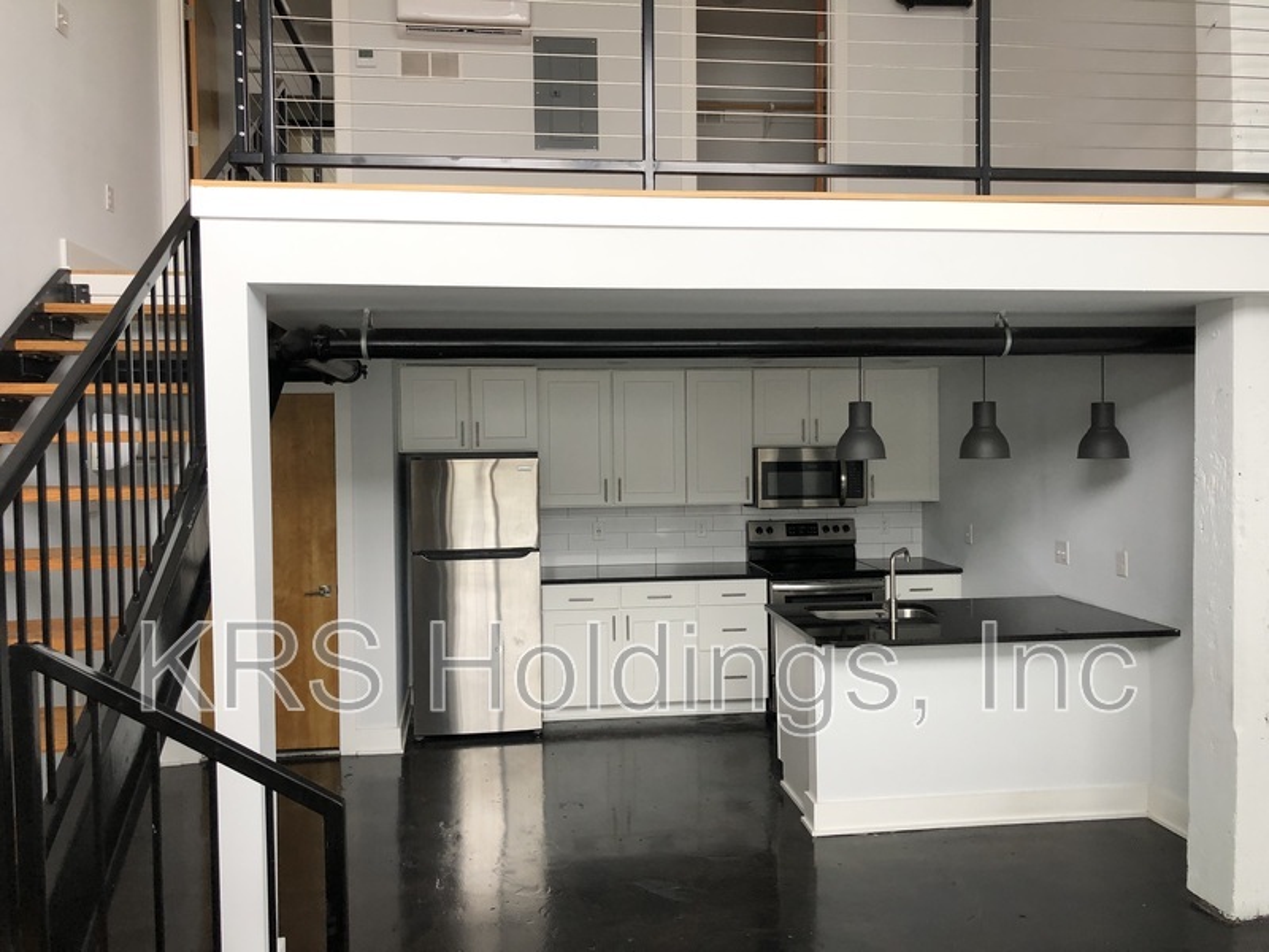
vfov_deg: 49.7
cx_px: 634
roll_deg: +0.2
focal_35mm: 28
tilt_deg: -0.7
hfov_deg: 63.4
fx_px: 1026
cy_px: 476
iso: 32
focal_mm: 4
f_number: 1.8
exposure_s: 1/30
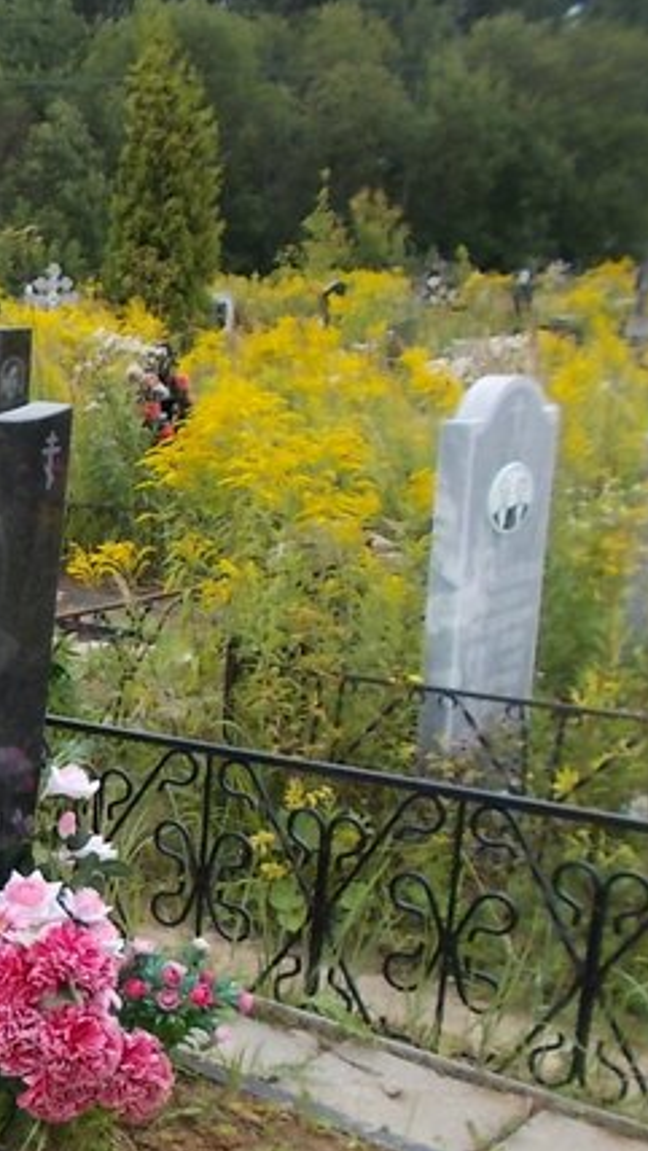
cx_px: -371
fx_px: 1618
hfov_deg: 19.3
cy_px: 780
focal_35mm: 53
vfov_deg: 38.7
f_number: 3.2
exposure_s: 1/500
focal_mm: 4.6
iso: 80
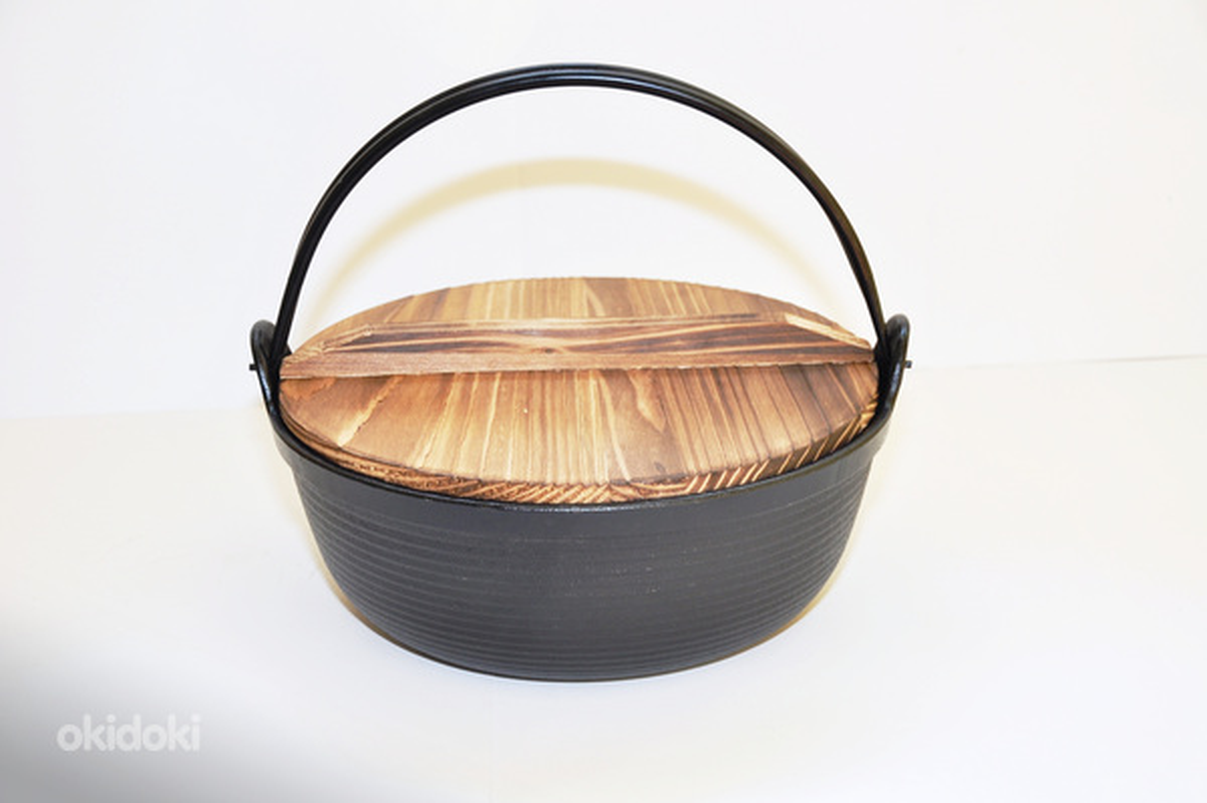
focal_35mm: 63
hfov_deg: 31.9
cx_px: 604
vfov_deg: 21.5
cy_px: 402
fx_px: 2110
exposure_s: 1/125
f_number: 5.6
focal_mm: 42
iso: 200
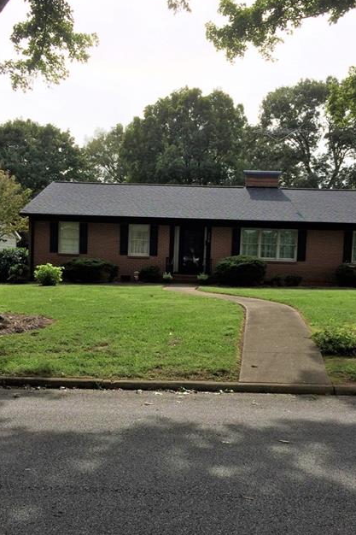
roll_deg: -2.3
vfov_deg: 51.7
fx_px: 549
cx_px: 202
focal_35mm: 37
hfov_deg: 35.9
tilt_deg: -4.0
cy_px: 305
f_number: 2.2
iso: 32
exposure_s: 1/2283
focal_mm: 4.15
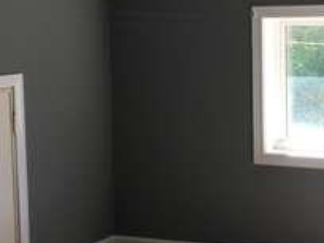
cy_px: 86
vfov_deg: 16.2
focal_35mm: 91
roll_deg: +0.9
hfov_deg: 21.3
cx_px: 254
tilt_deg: -5.2
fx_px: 852
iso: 32
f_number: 2.2
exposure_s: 1/60
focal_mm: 4.15
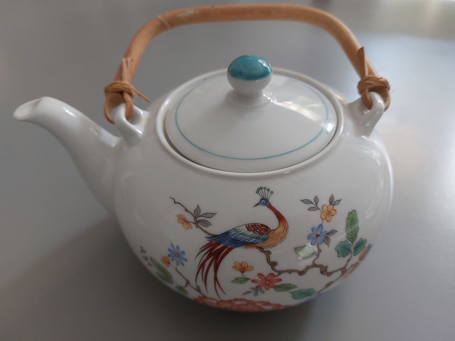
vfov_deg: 54.9
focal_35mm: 25
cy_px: 170
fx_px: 329
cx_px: 228
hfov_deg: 69.4
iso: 320
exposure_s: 1/50
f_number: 1.8
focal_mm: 5.23
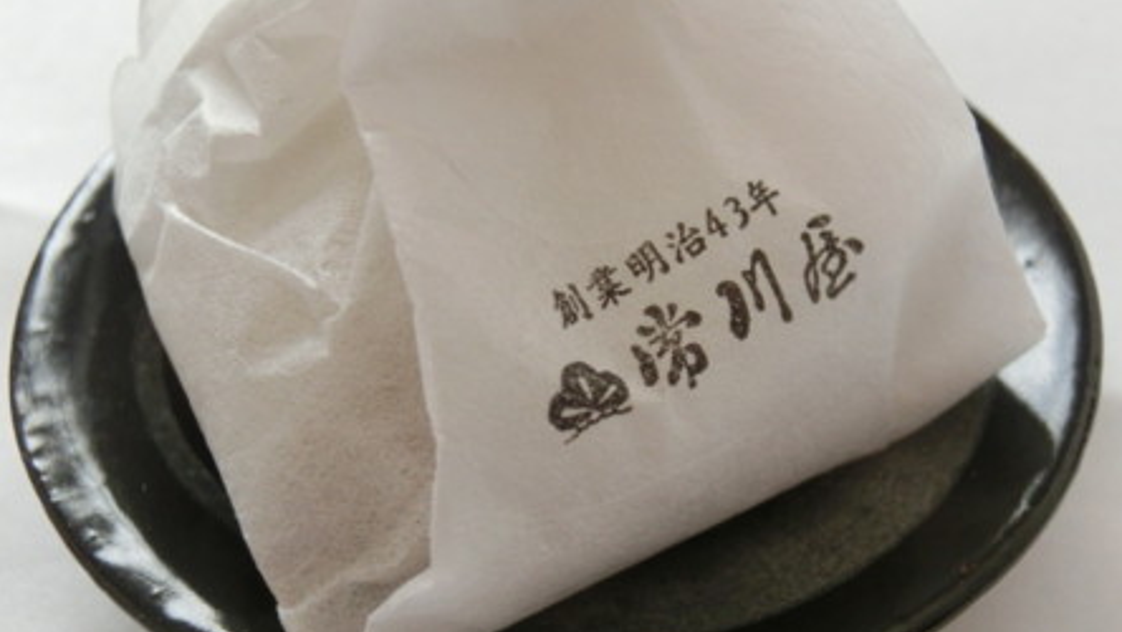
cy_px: 344
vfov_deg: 28.4
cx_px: 561
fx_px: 1250
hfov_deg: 48.3
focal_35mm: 42
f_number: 3.9
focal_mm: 6.67
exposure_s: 1/125
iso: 320
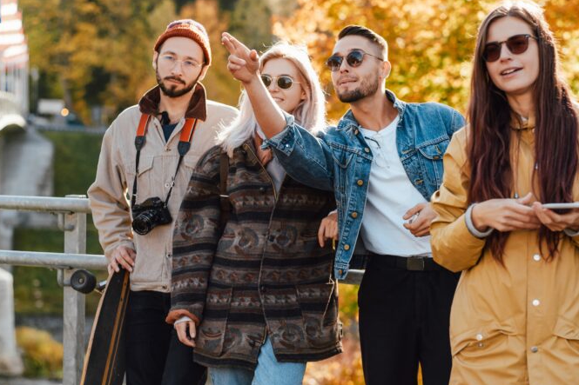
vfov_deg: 14.1
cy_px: 173
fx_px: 1560
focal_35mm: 97
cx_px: 314
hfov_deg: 21.0
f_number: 2.5
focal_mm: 56
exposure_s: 1/1000
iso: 200
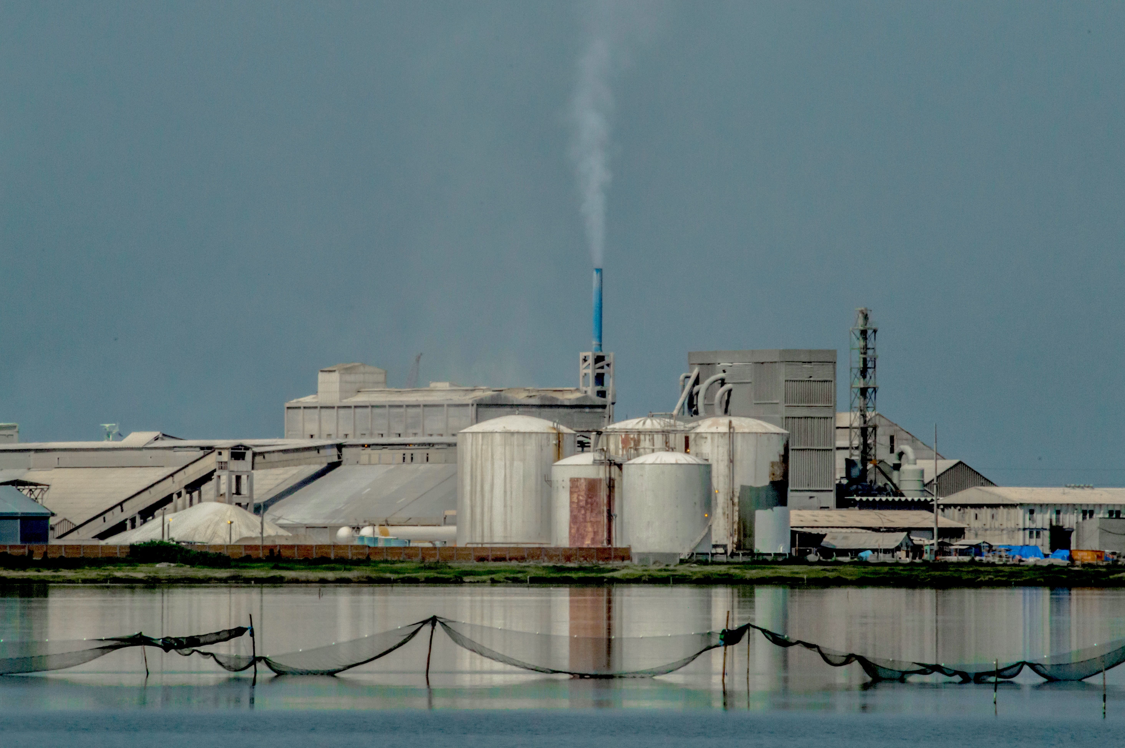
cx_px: 562
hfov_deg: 4.6
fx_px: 14050
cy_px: 374
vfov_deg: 3.0
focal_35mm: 450
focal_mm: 300
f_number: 36
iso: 1600
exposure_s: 1/500
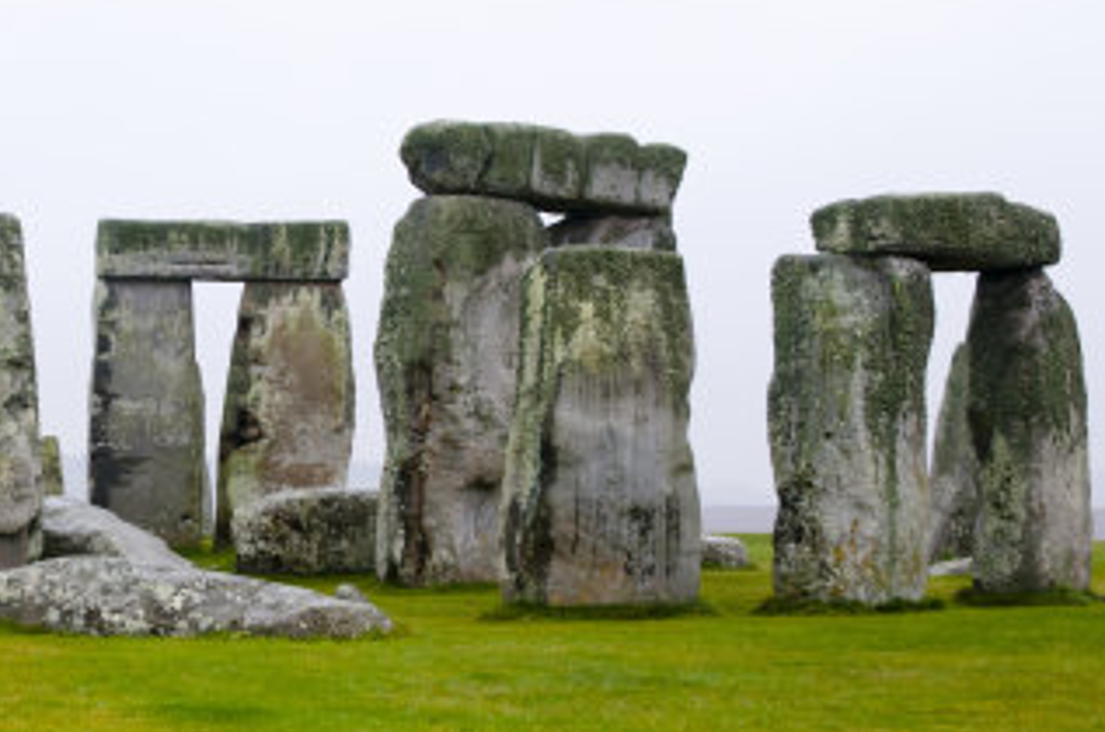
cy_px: 460
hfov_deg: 22.7
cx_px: 49
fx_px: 2665
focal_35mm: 87
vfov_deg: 15.6
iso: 250
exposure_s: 1/40
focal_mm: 30
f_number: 8
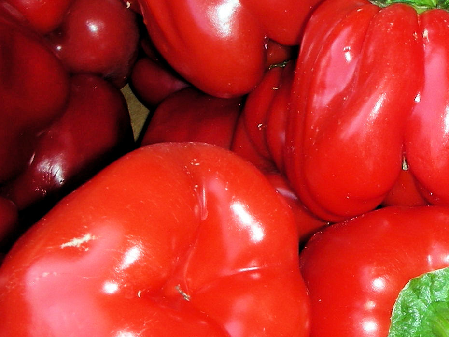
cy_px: 250
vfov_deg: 13.9
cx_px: 521
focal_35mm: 106
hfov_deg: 17.8
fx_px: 1375
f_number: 3
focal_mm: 5.8
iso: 50
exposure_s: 1/60.1
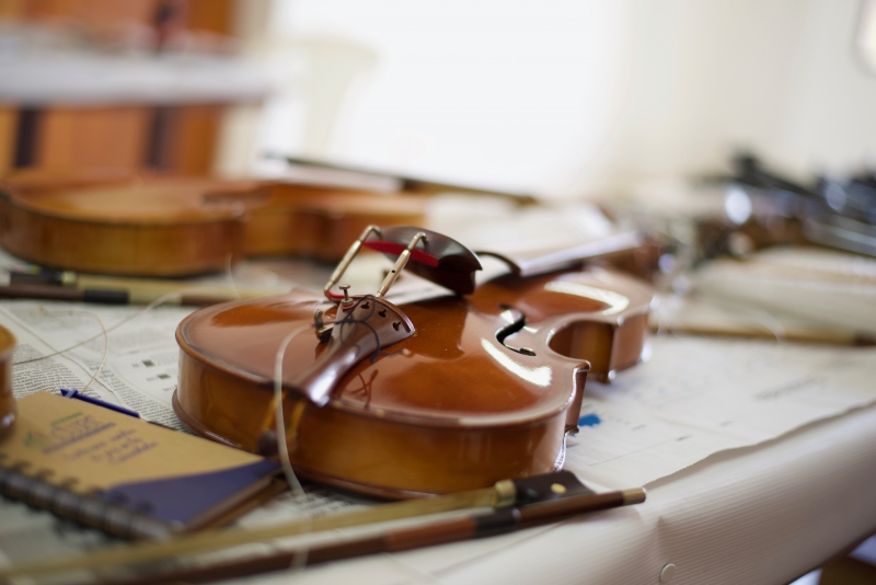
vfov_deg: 27.0
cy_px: 292
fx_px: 1217
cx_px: 438
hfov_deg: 39.6
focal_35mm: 50
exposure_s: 1/125
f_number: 2
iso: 320
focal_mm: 50
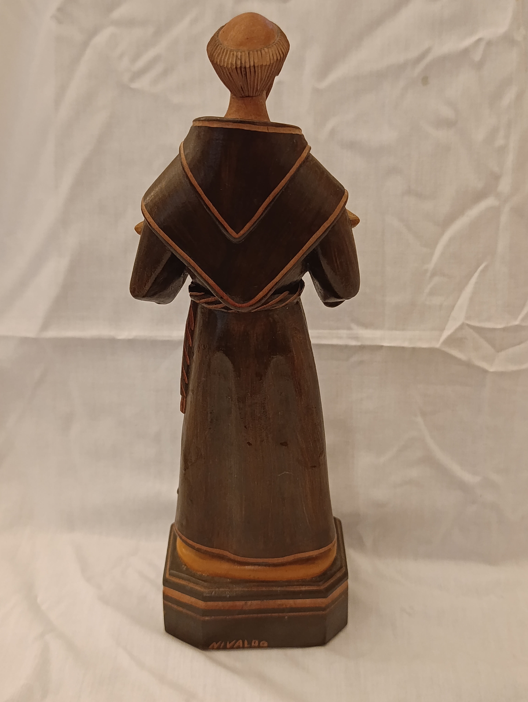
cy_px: 351
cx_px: 264
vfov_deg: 53.9
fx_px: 690
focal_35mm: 34
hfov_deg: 41.9
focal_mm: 6.11
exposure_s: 1/25
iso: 2816
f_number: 1.65
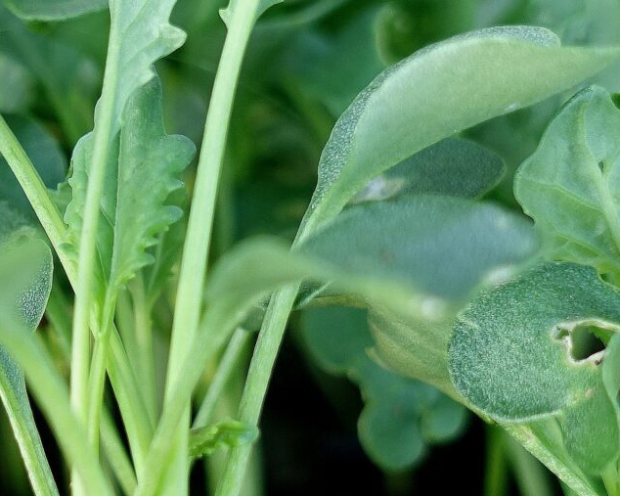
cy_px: 248
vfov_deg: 16.9
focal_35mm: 91
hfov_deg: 20.6
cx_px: 60
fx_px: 1670
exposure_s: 1/60
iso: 125
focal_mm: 8.8
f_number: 2.8
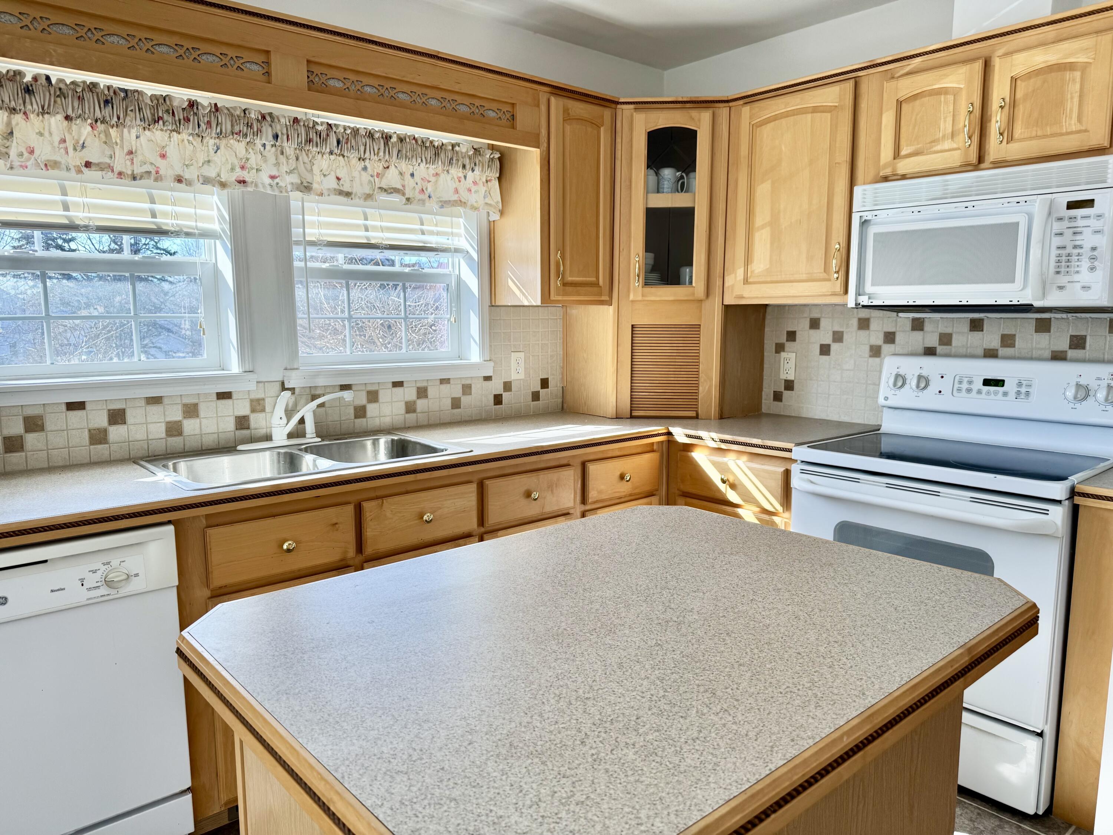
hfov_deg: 71.6
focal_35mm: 24
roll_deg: -0.5
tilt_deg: -8.3
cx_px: 556
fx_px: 772
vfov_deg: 56.8
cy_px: 418
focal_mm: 6.76
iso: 80
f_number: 1.78
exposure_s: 1/282
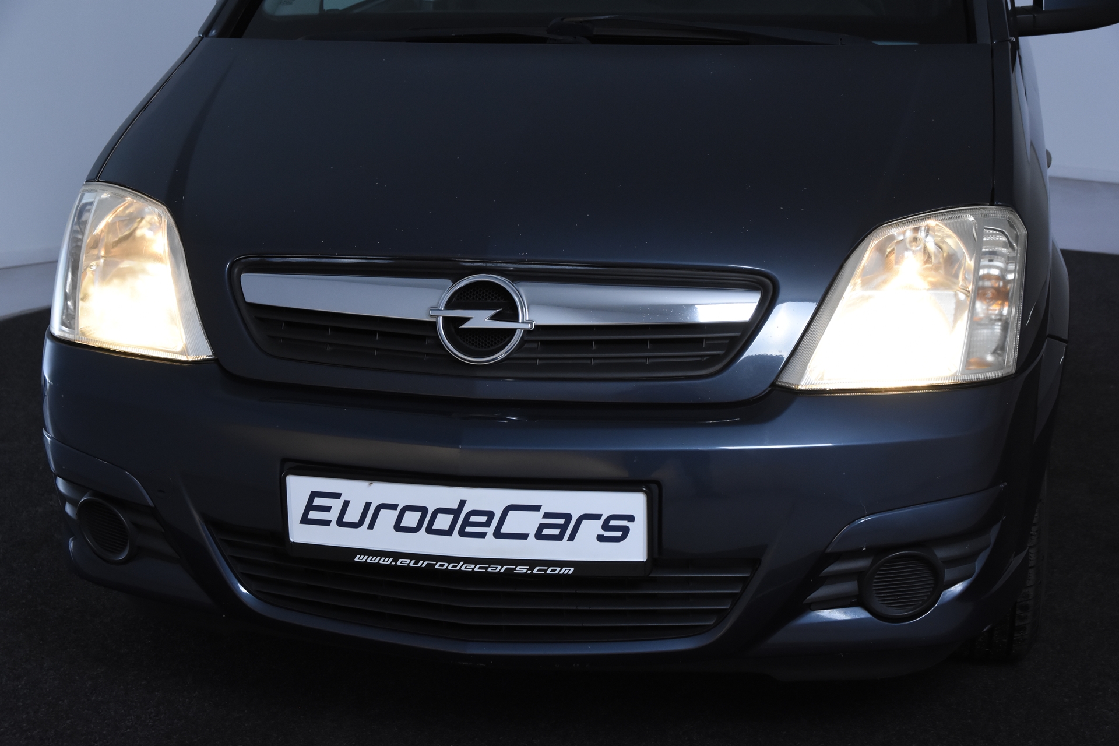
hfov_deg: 35.1
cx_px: 560
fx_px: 1772
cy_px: 373
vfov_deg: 23.8
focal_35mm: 57
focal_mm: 38
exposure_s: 1/160
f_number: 6.3
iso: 1600
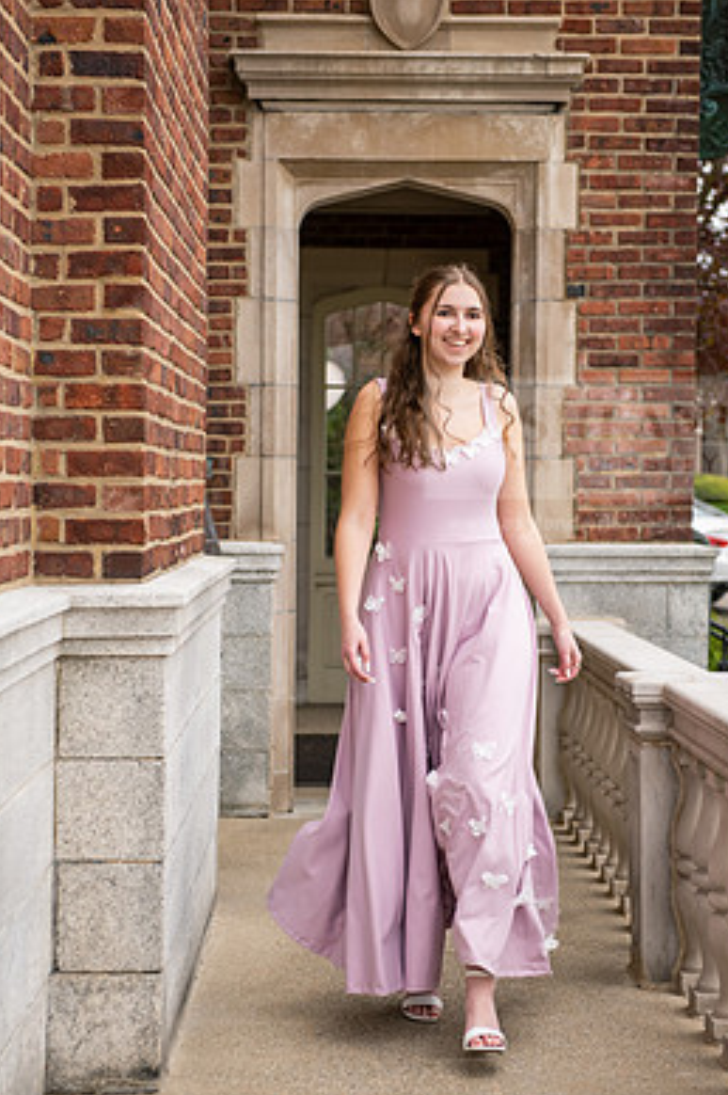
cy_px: 553
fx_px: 2188
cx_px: 381
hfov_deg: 18.9
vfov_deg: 28.1
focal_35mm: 72
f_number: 4
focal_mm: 62
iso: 400
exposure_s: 1/320
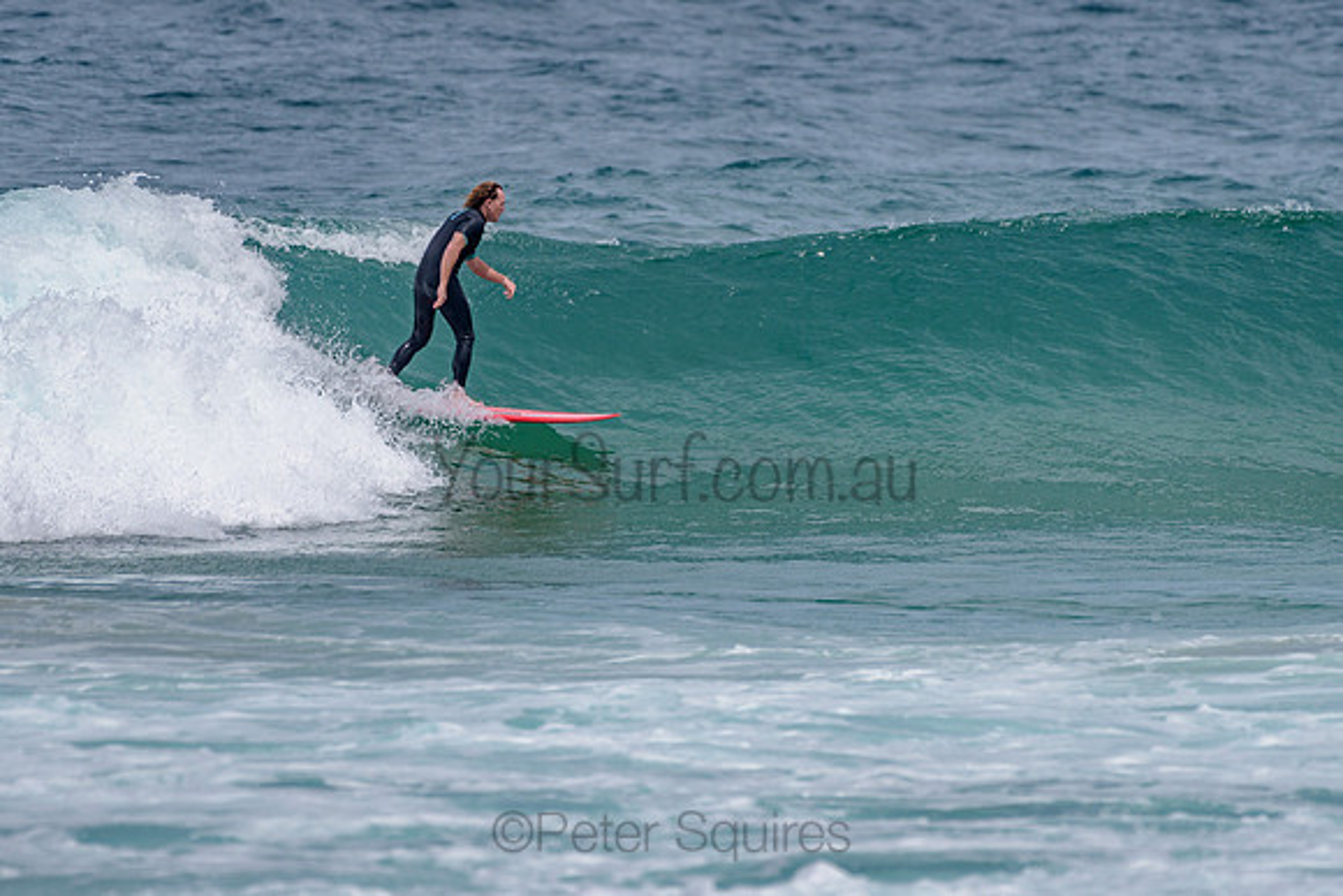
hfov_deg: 3.4
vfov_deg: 2.2
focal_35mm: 613
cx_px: 685
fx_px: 22864
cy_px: 401
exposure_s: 1/2000
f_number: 5.6
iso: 90
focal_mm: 500
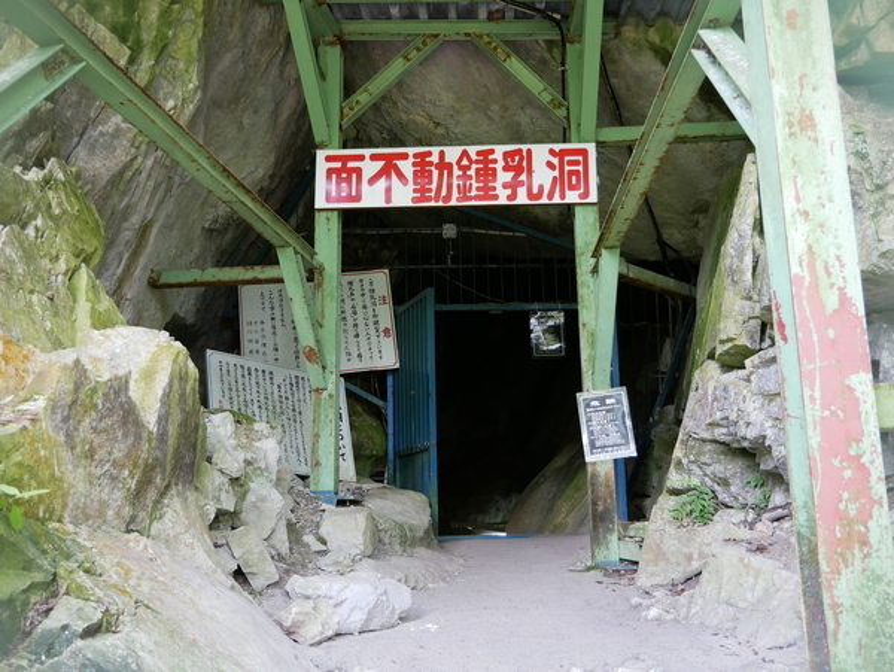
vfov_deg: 39.7
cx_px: 447
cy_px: 336
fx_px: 930
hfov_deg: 51.3
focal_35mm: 36
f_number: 3.9
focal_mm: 18
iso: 500
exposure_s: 1/60
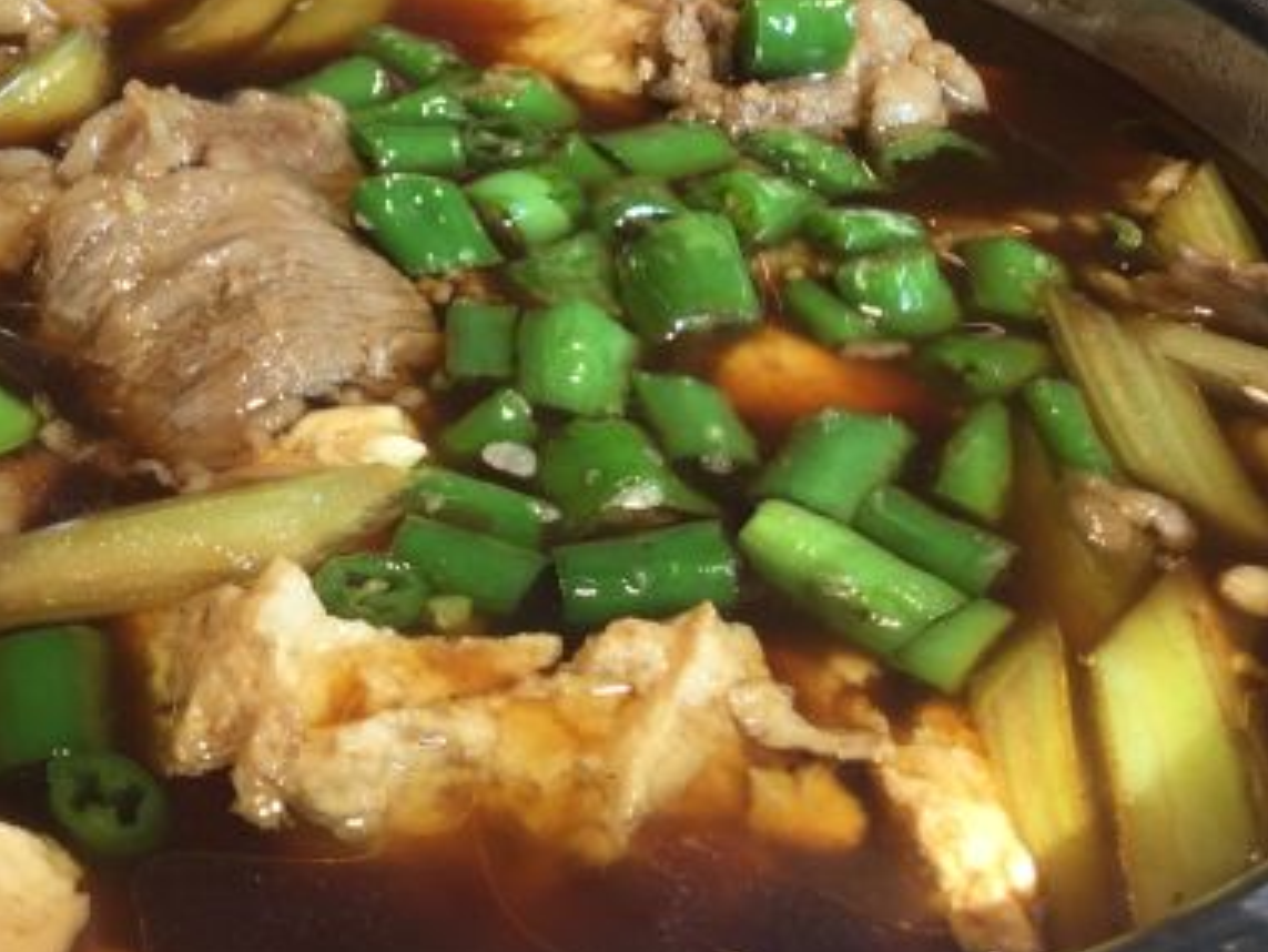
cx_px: 306
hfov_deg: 33.1
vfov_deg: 25.6
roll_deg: -4.8
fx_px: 2089
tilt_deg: -34.6
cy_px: 355
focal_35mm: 57
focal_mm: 3.3
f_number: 2.4
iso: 32
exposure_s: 1/50
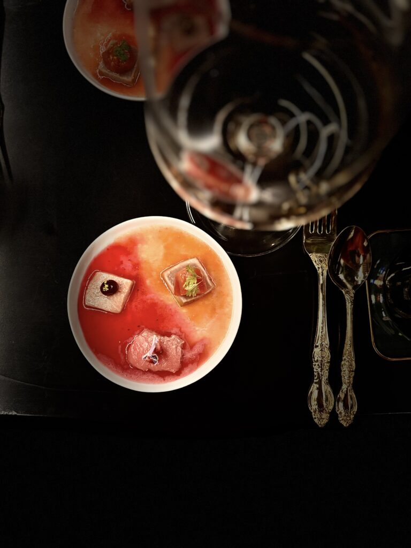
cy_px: 274
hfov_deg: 53.1
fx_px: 412
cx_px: 206
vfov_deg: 67.3
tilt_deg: -84.7
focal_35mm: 26
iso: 1000
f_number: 1.6
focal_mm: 5.96
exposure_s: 1/24
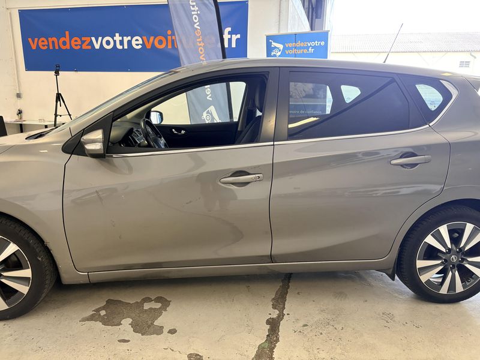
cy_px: 180
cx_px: 240
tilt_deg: -14.7
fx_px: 361
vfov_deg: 53.1
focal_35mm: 26
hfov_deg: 67.3
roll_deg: -2.0
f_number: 1.6
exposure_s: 1/100
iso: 250
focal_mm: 5.96
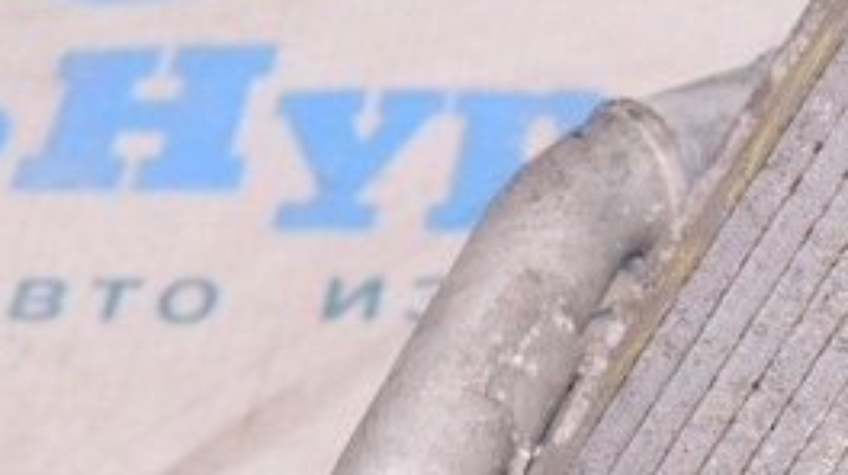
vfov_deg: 6.2
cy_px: 595
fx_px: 4381
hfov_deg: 10.6
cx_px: 1311
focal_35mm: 195
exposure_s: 1/200
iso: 1600
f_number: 8
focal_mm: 32
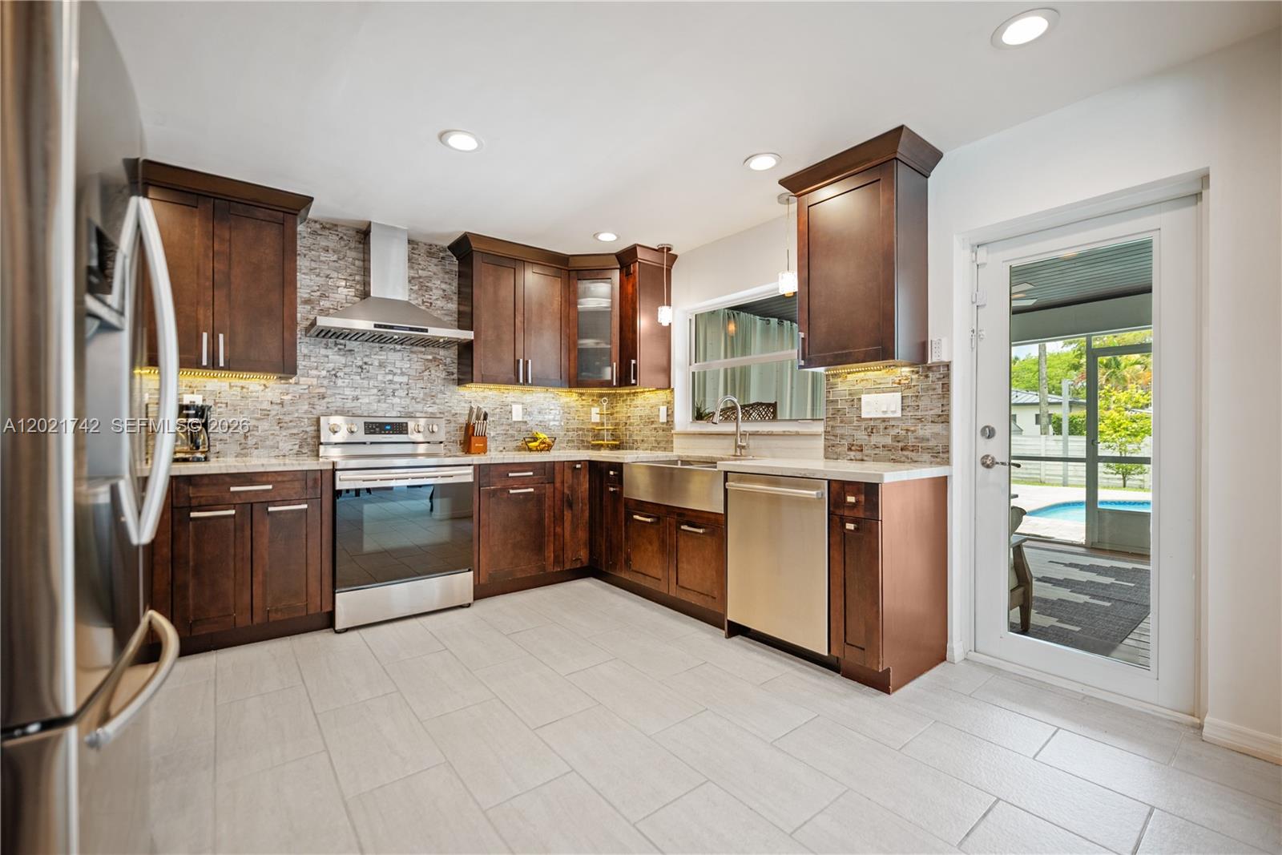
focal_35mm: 15
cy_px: 428
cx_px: 641
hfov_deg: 100.4
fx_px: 534
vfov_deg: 77.3
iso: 100
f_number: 2.8
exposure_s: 1/30
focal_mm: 15
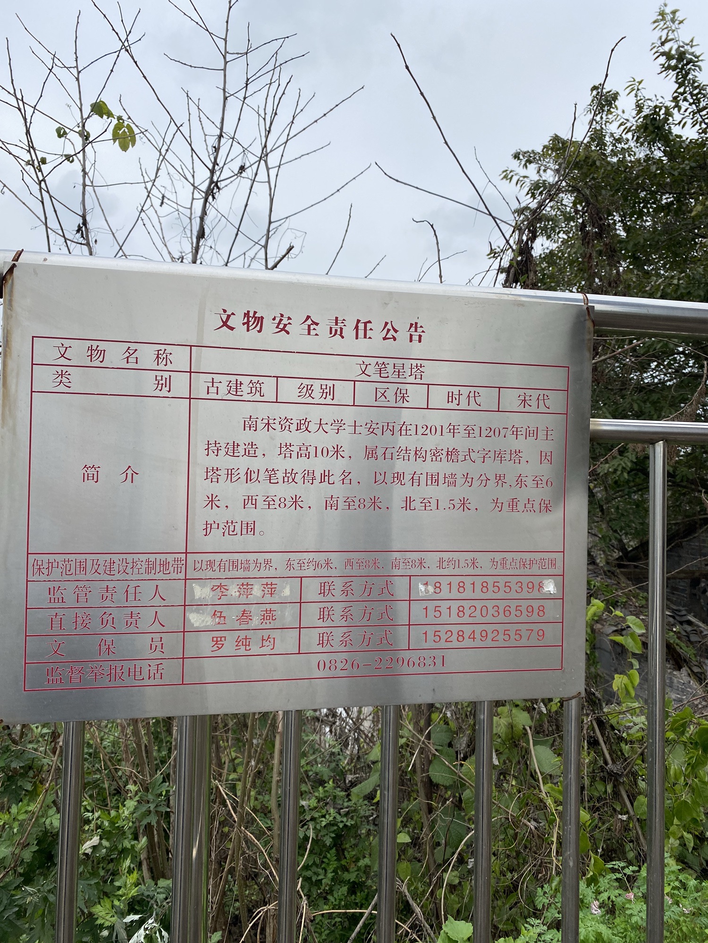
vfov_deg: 67.3
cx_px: 354
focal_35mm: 26
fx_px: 709
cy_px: 472
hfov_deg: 53.1
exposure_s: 1/877
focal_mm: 4.25
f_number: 1.8
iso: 32
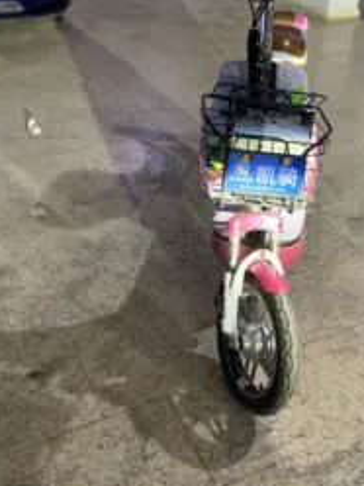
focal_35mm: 42
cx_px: 272
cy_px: 202
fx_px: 589
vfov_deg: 44.6
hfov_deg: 33.7
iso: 250
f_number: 1.8
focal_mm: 4.25
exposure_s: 1/33
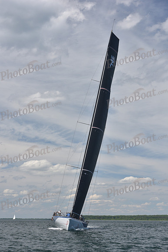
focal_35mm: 82
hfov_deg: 16.7
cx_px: 84
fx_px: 574
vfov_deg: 24.8
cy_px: 126
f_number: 6.3
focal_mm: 82
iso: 320
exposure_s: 1/800
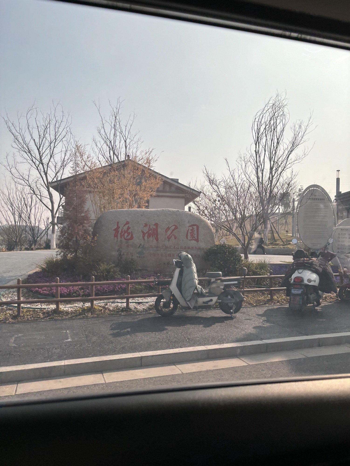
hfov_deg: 53.1
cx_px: 175
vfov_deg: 67.3
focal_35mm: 26
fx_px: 350
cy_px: 233
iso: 50
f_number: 1.6
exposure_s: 1/360
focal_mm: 5.96
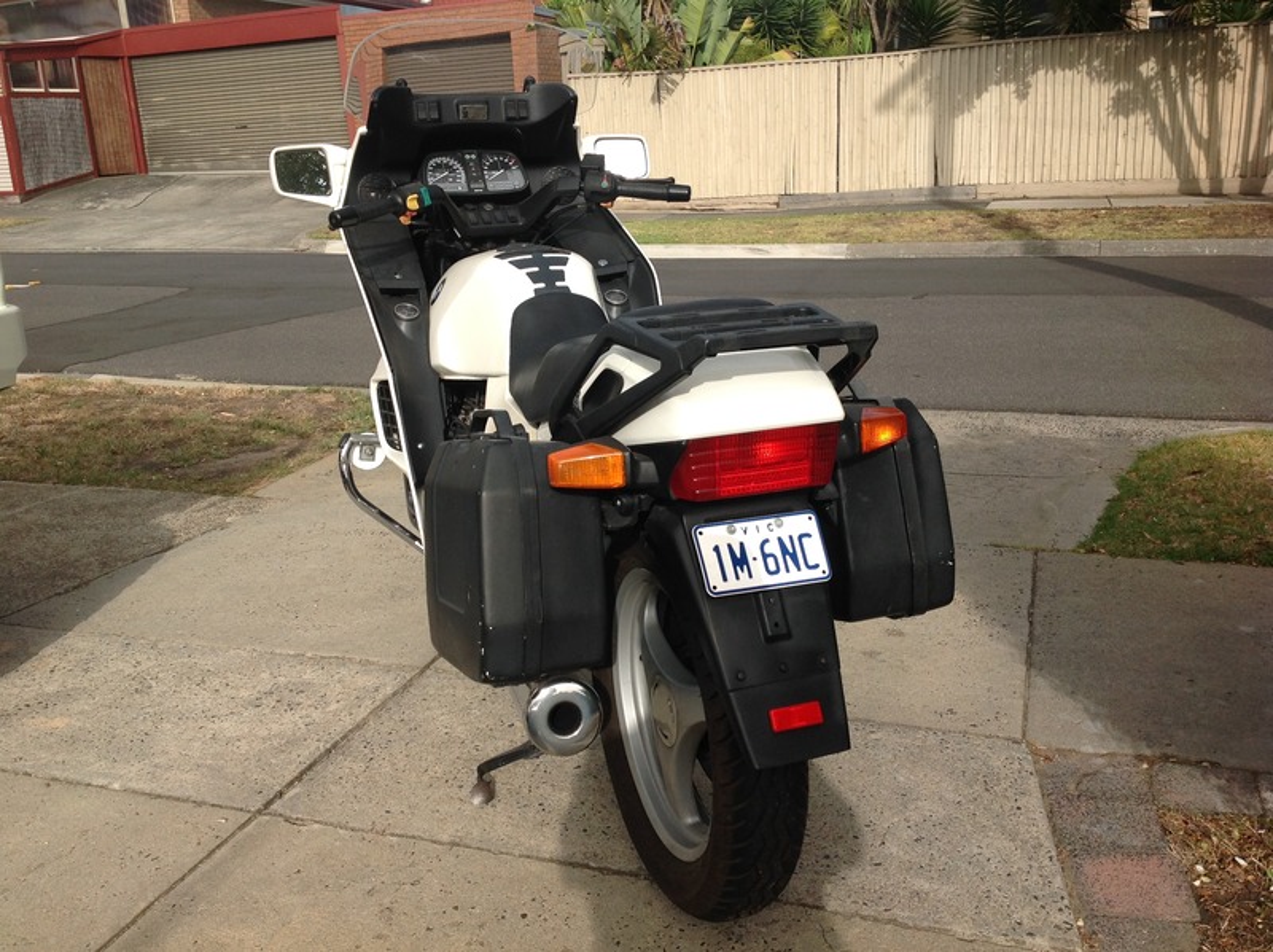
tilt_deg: -13.8
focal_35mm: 35
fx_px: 1286
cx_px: 636
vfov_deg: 40.6
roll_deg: +1.4
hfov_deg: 52.7
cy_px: 476
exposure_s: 1/1779
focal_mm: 4.28
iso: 50
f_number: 2.4
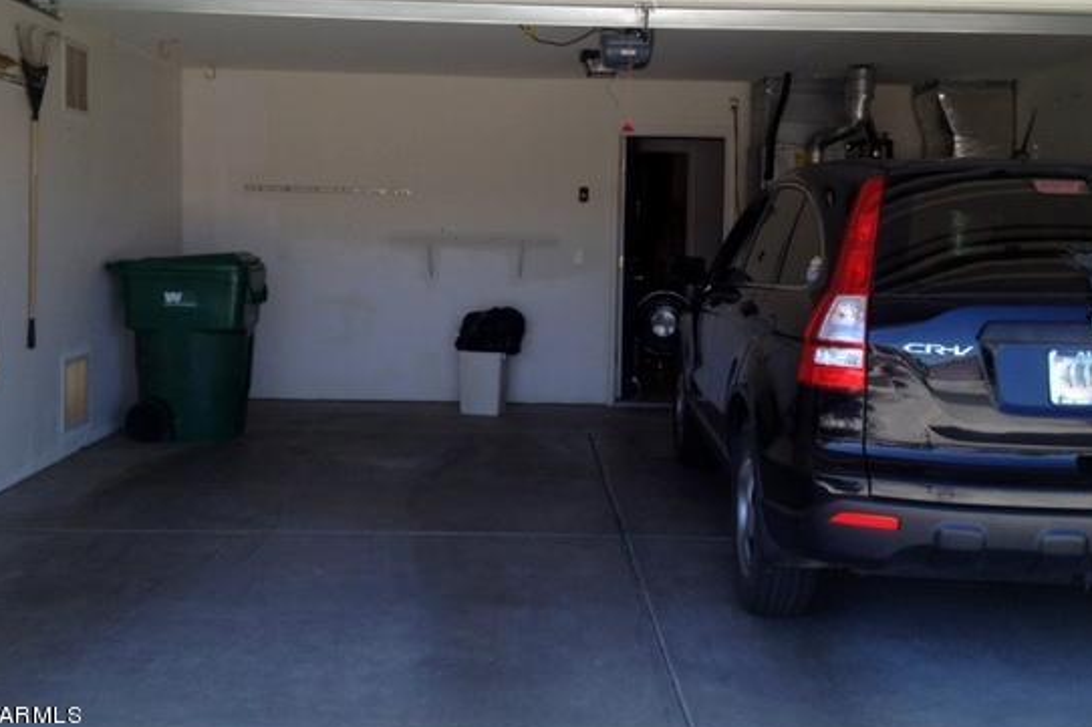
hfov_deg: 45.4
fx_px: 1304
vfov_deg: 31.0
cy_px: 272
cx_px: 538
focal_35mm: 43
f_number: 2.4
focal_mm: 4.28
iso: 50
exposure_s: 1/211
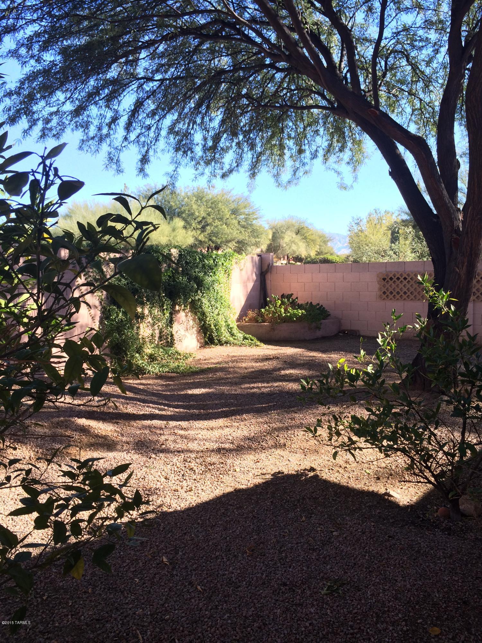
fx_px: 538
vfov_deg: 61.7
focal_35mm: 29
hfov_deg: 48.2
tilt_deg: -5.1
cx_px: 241
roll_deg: +1.7
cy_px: 322
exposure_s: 1/387
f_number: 2.2
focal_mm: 4.15
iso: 32
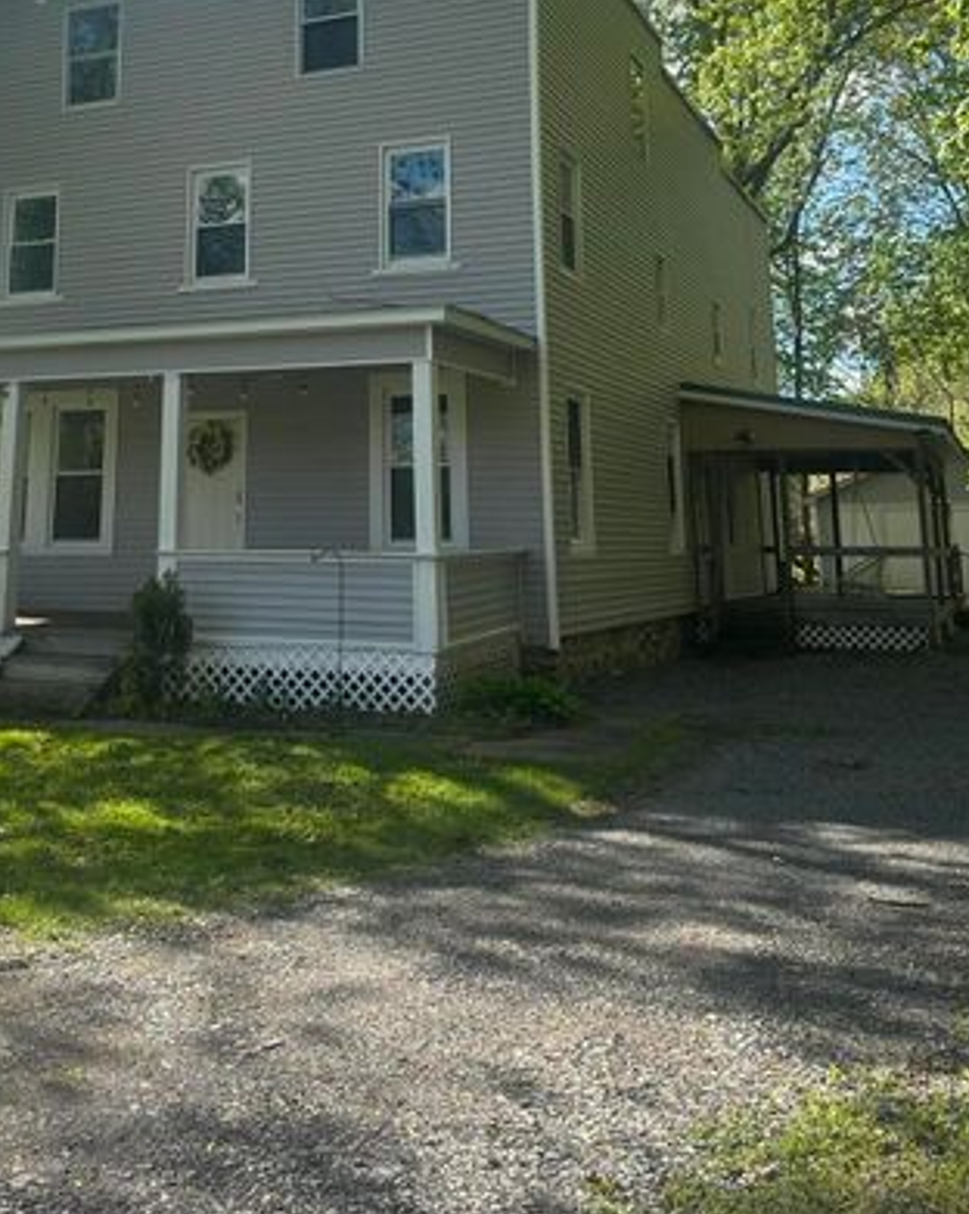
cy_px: 238
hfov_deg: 36.8
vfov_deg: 43.6
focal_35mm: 40
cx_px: 314
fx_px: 1436
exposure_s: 1/1988
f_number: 1.78
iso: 80
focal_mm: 6.86
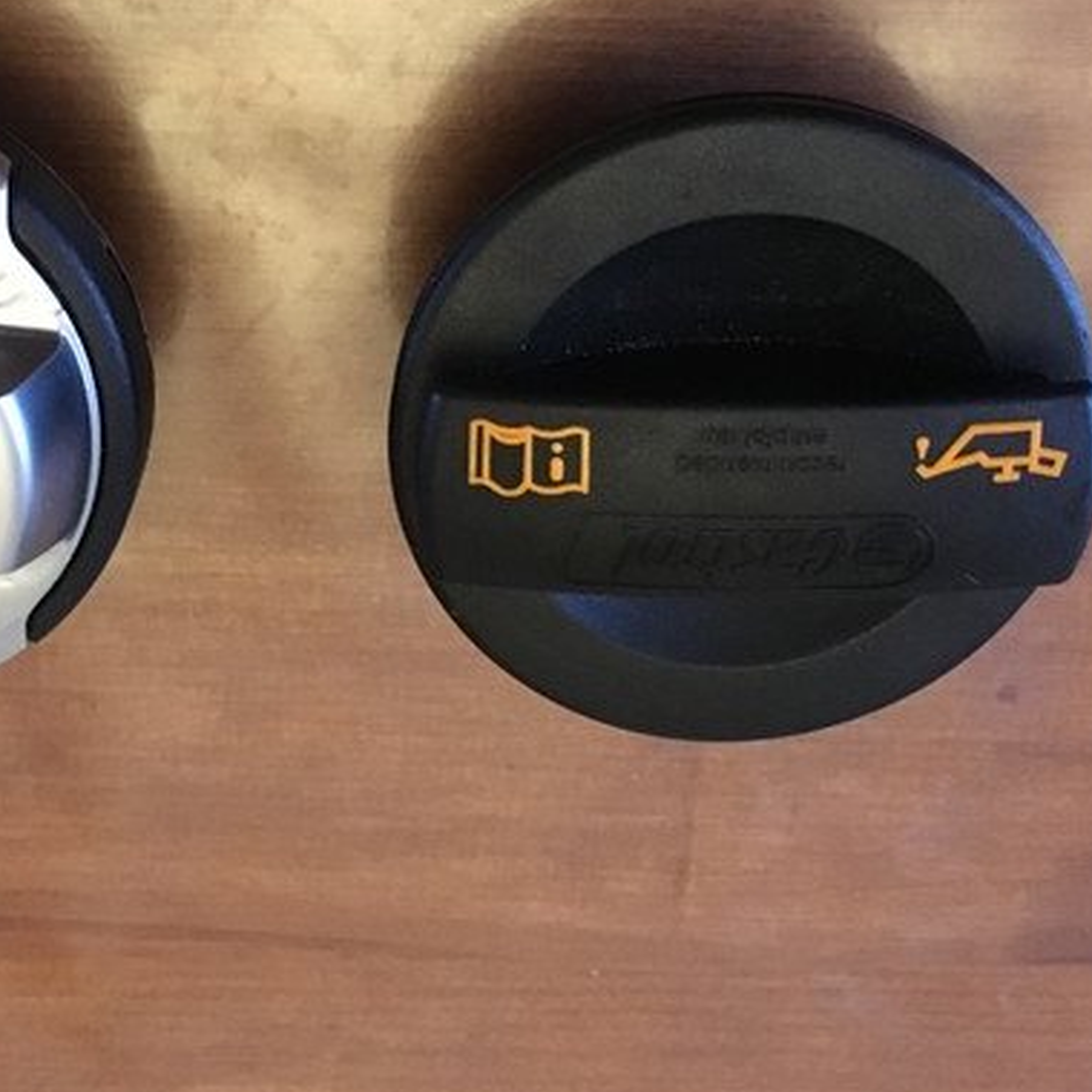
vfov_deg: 31.3
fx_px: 1927
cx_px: 353
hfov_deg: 31.4
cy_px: 342
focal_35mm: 54
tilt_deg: -68.5
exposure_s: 1/17
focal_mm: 4.15
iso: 250
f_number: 2.2
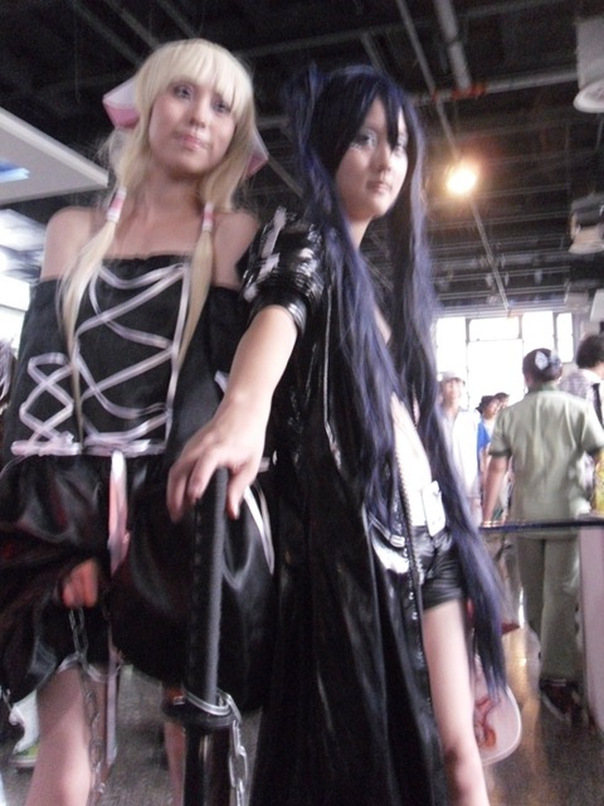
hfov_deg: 32.2
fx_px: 1047
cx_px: 302
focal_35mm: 45
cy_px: 403
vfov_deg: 42.1
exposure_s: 1/14
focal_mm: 6.3
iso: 800
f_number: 3.5
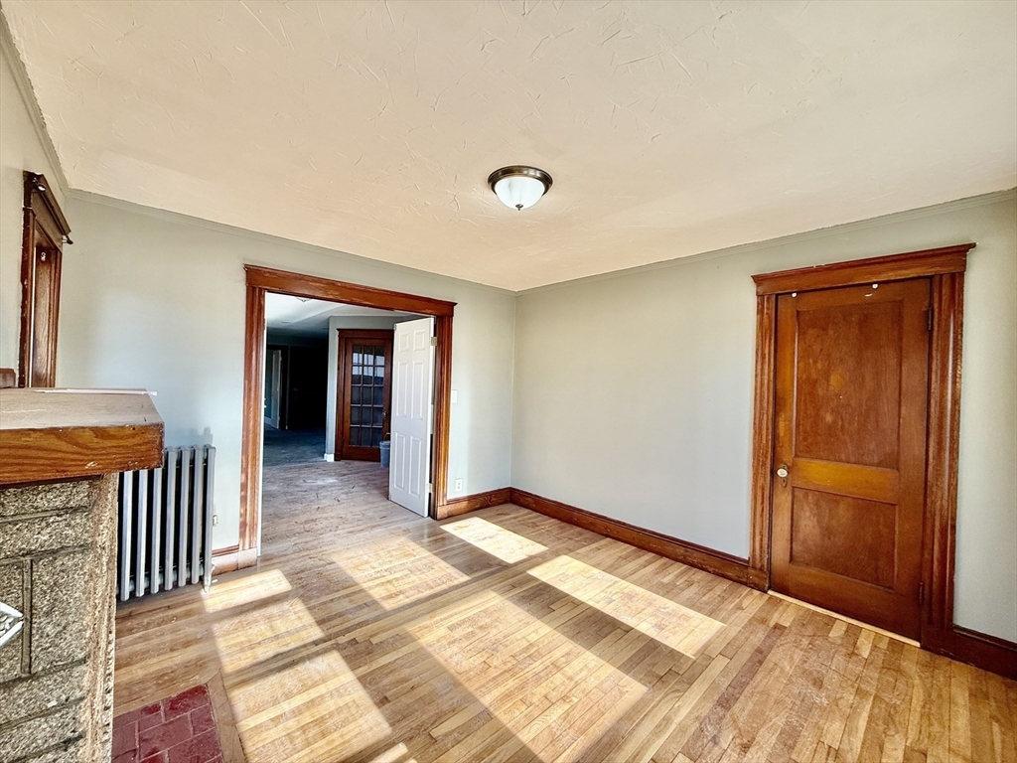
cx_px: 508
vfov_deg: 85.7
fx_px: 411
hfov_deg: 102.1
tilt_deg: +0.4
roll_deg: -1.7
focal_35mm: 14
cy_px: 382
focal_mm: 2.22
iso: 80
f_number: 2.2
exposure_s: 1/120
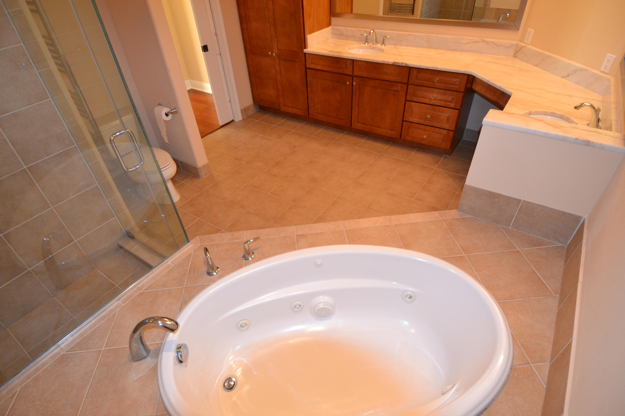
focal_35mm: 18
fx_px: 312
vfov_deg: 67.4
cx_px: 312
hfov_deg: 90.0
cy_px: 208
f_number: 4
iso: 1000
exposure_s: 1/60
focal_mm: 12
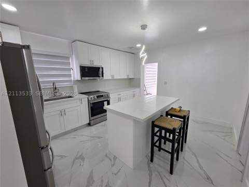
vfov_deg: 89.9
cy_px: 94
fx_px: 94
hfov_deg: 106.2
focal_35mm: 13
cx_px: 124
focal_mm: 2.2
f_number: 2.2
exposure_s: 1/120
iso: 100
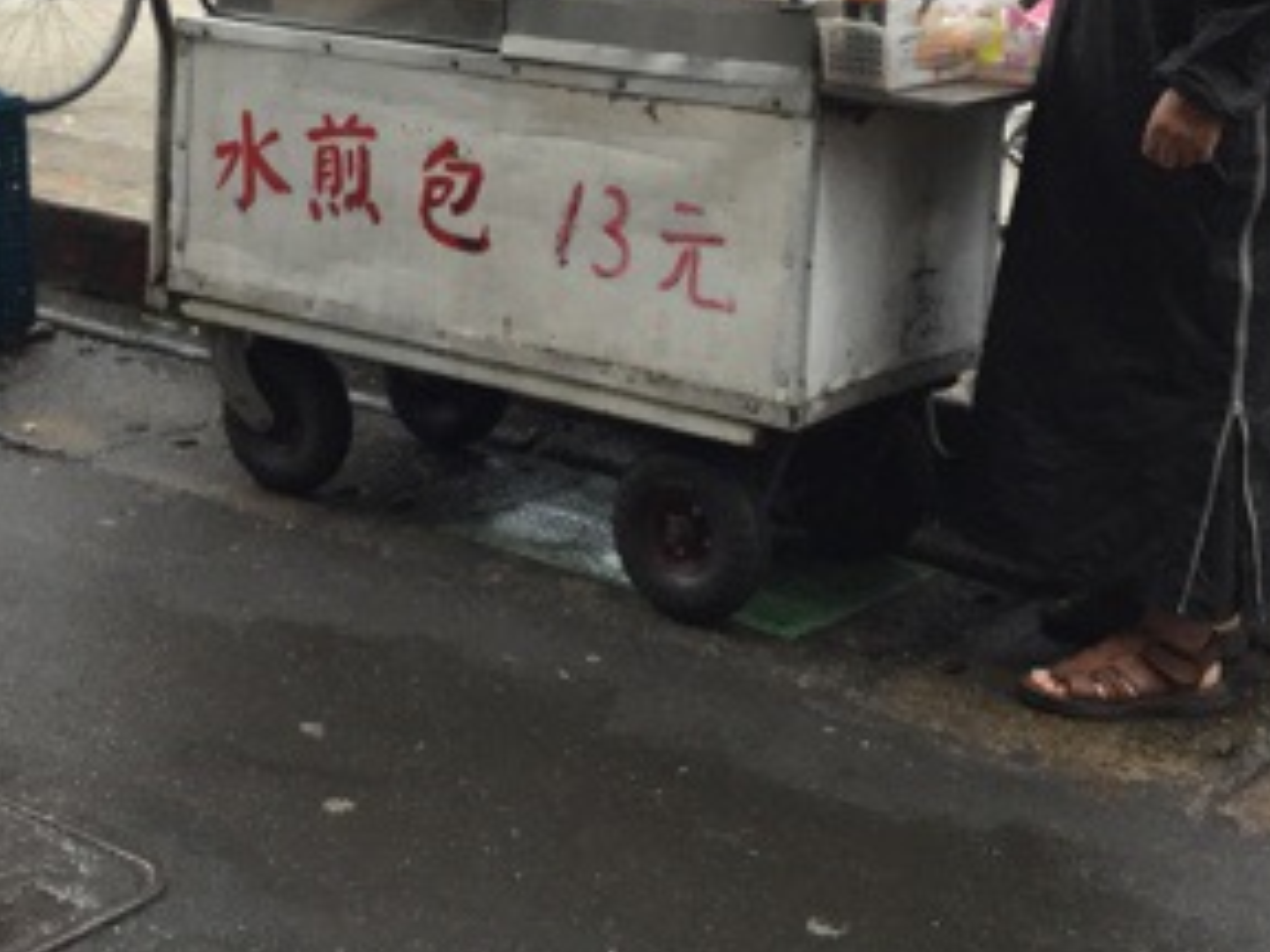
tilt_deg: -7.8
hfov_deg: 28.0
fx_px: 2531
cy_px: 88
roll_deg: -4.7
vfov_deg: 20.8
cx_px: 419
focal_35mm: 69
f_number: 2.4
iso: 50
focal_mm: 3.3
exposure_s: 1/30
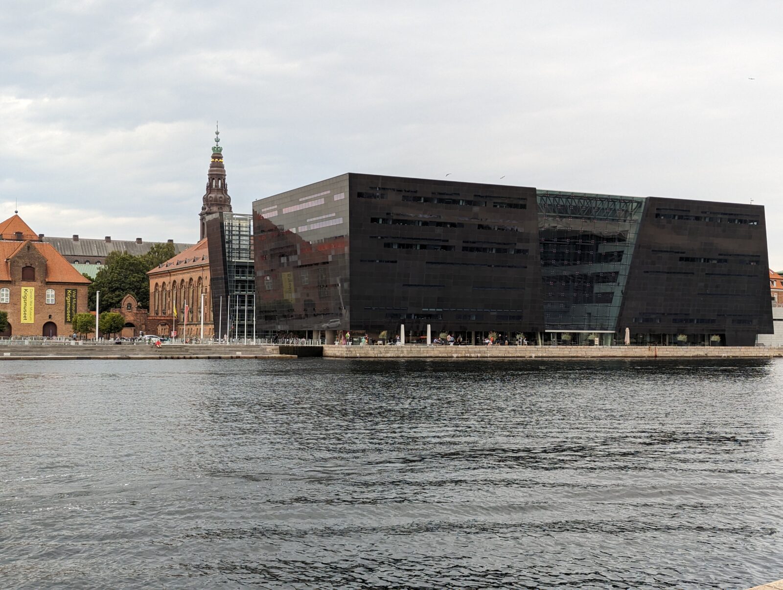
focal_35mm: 48
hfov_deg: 39.6
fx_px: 1087
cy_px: 295
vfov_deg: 30.3
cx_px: 392
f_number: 1.85
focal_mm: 6.81
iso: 45
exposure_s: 1/344
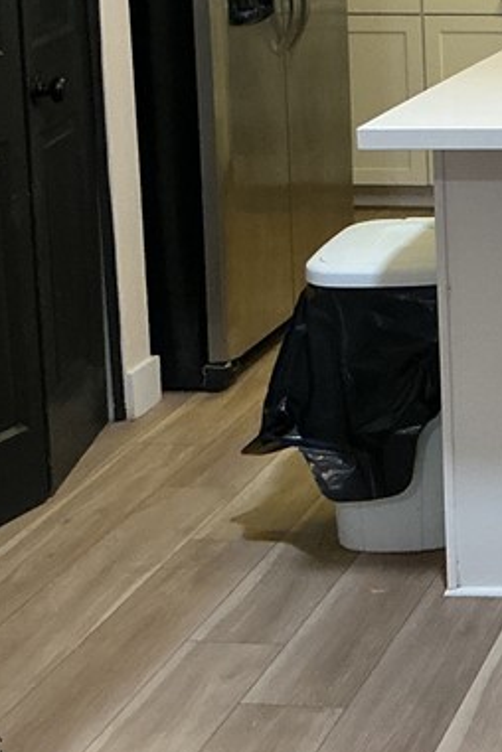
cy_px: 24
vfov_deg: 24.1
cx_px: 798
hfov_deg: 15.3
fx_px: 1694
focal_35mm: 81
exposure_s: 1/60
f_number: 1.8
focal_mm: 3
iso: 200
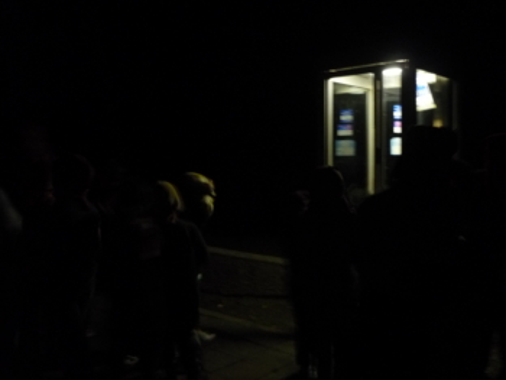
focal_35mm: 37
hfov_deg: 50.1
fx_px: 541
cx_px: 253
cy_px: 190
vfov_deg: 38.7
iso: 400
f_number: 2.8
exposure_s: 1/4
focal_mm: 5.5
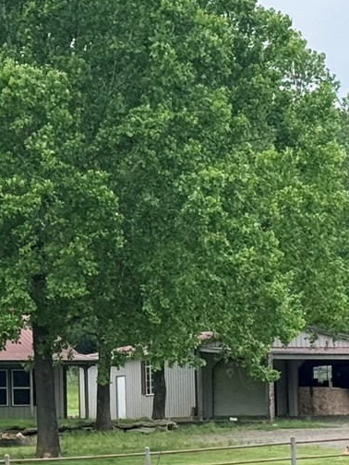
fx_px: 2460
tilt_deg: +4.3
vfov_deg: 10.8
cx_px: 54
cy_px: 320
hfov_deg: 8.1
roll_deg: +1.1
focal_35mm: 183
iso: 80
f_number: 1.78
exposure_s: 1/2208
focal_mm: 6.76
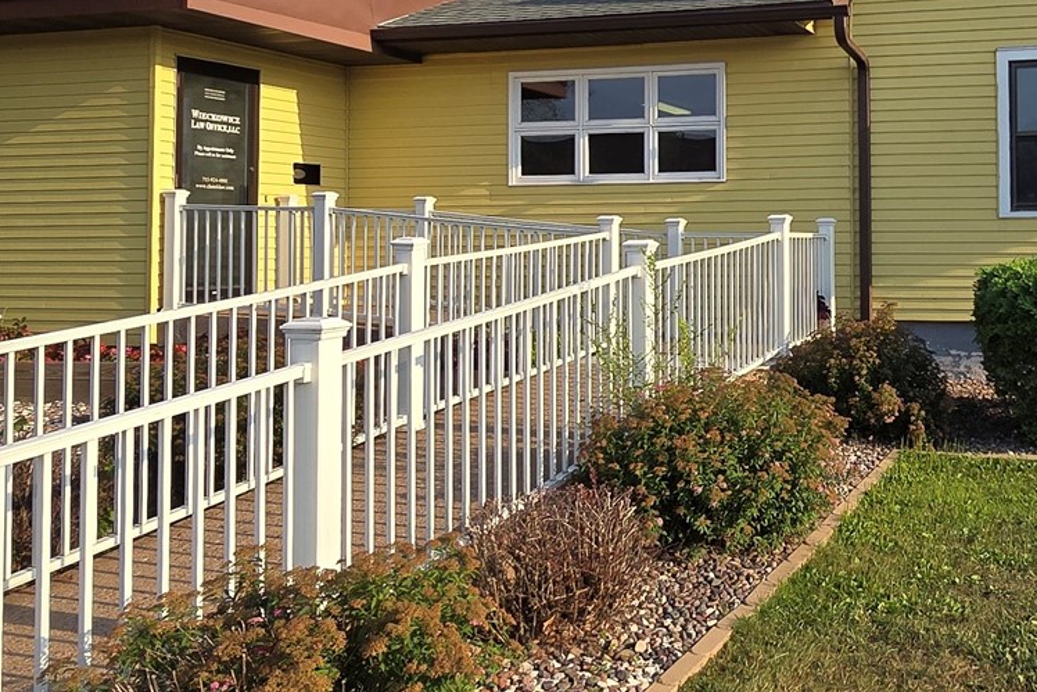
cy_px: 204
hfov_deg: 48.7
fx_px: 1066
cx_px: 840
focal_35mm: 37
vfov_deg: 35.4
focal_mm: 2.2
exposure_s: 1/1488
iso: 50
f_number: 2.2
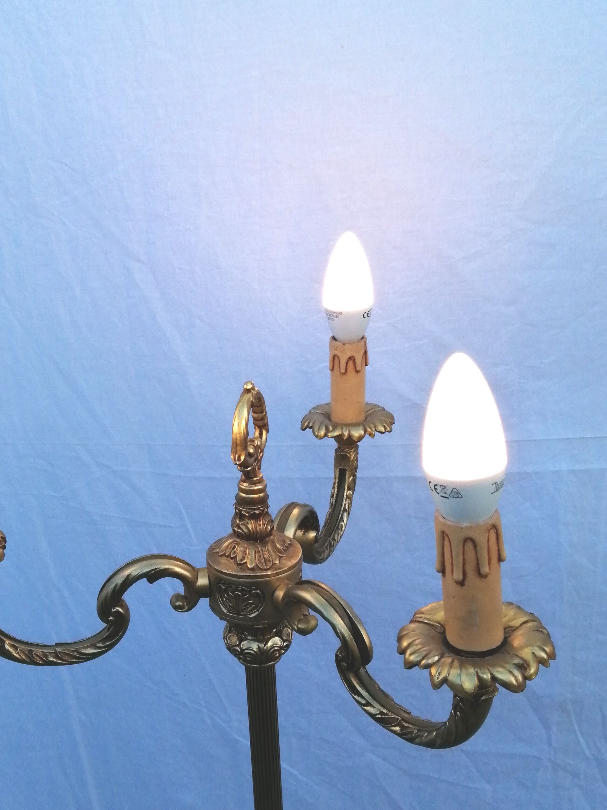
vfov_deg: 46.7
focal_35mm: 40
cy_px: 459
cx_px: 257
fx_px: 935
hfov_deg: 35.9
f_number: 1.8
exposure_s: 1/651
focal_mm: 3.46
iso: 50
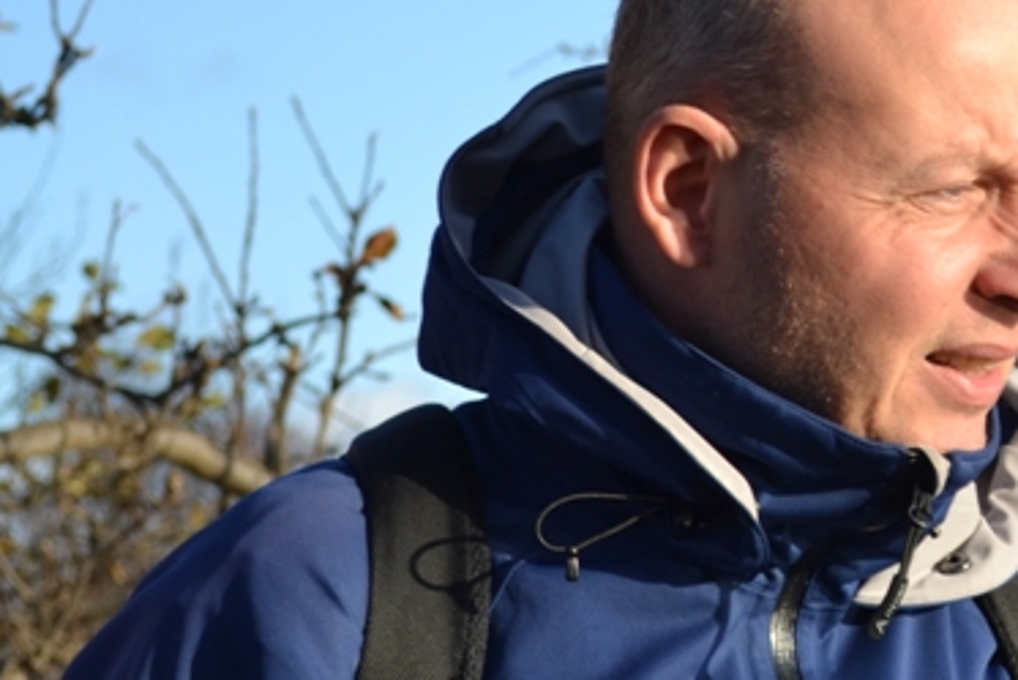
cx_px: 1381
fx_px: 5244
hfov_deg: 10.8
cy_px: 244
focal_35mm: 185
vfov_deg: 7.4
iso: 100
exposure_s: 1/200
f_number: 7.1
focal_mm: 45
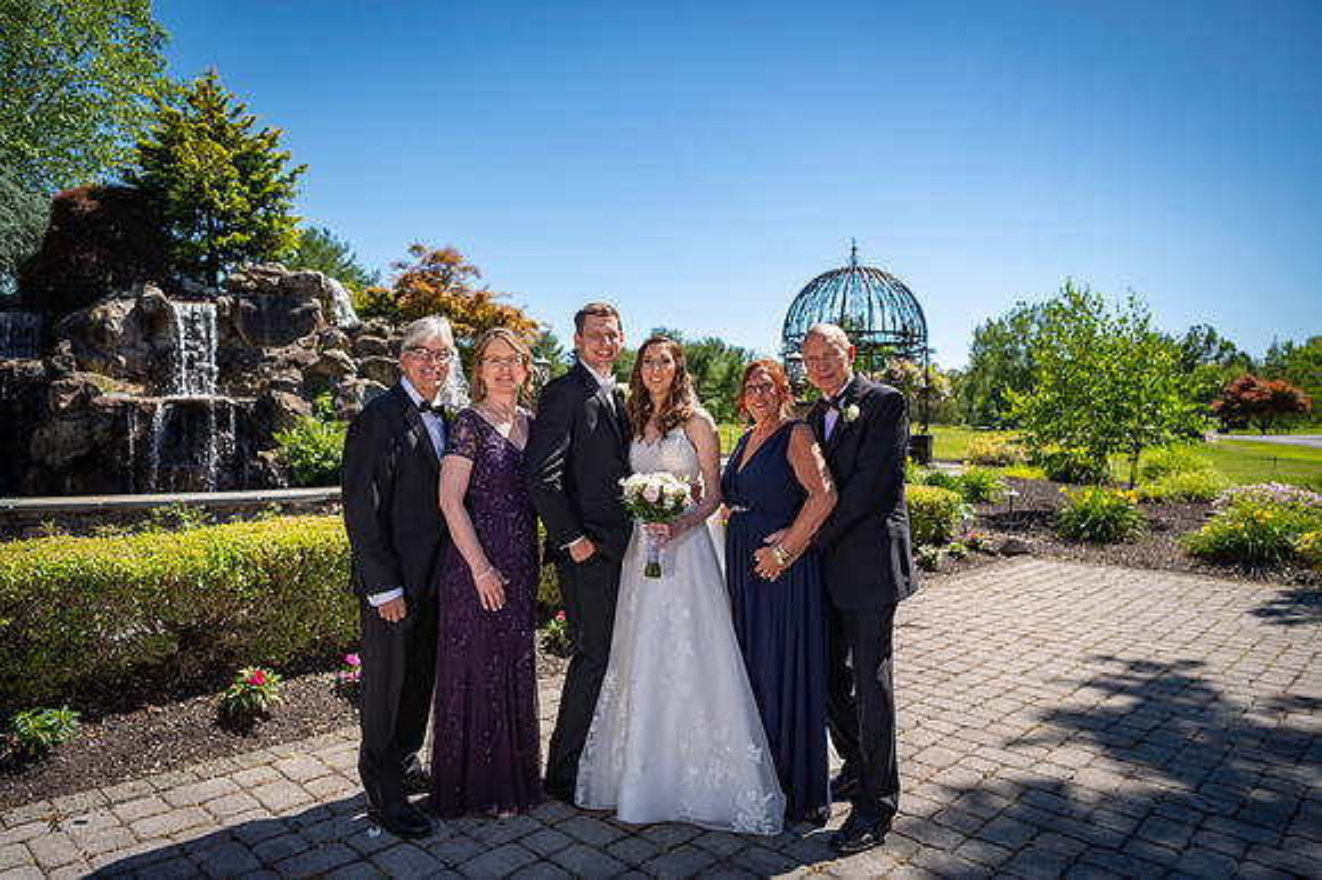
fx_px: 954
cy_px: 440
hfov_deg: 69.4
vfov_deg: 49.5
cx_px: 661
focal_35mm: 26
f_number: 3.2
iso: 100
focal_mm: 26
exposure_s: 1/2500
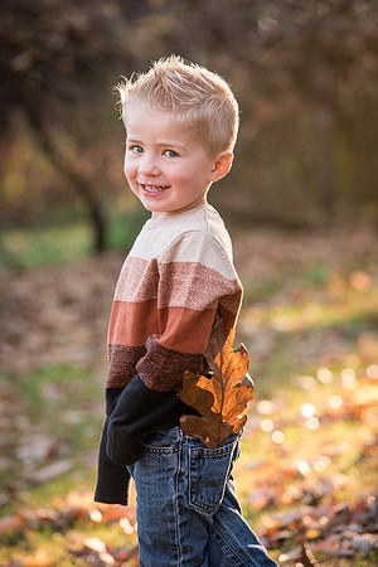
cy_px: 284
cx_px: 189
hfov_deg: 8.3
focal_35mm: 165
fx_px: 2599
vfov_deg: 12.5
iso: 500
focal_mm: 165
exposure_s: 1/250
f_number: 5
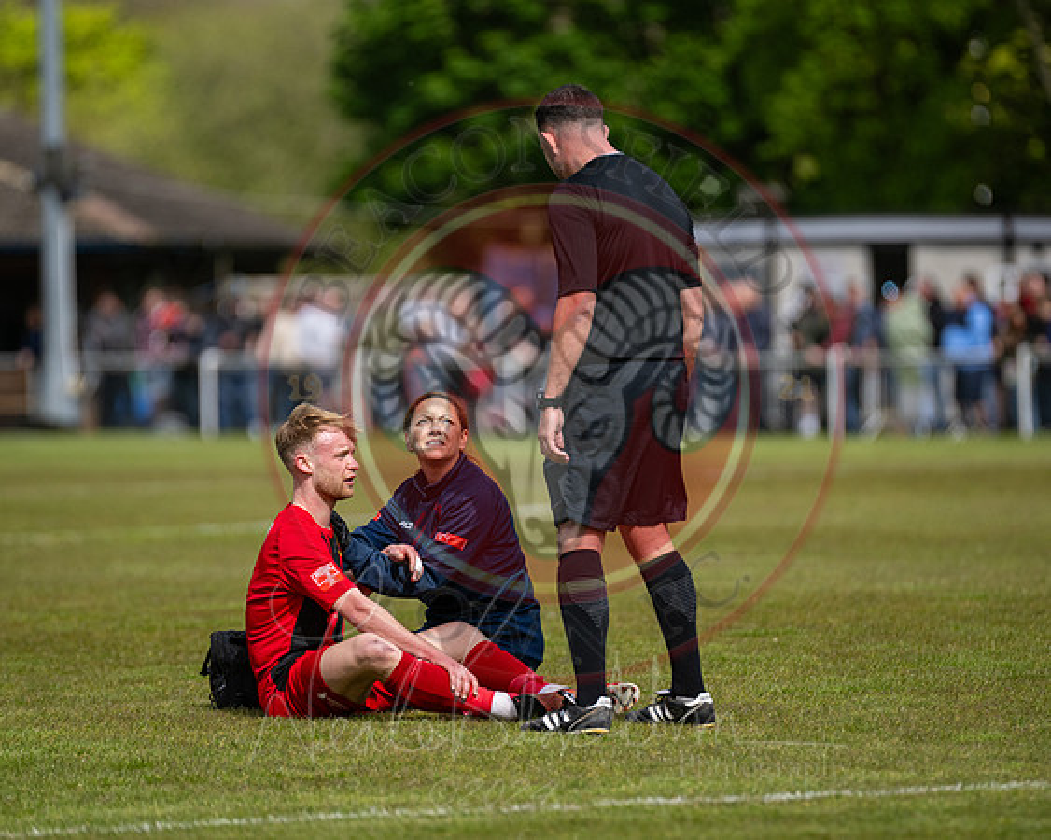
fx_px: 10506
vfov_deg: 4.6
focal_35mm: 338
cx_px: 526
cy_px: 420
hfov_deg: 5.7
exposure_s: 1/5000
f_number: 4
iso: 400
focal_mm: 300
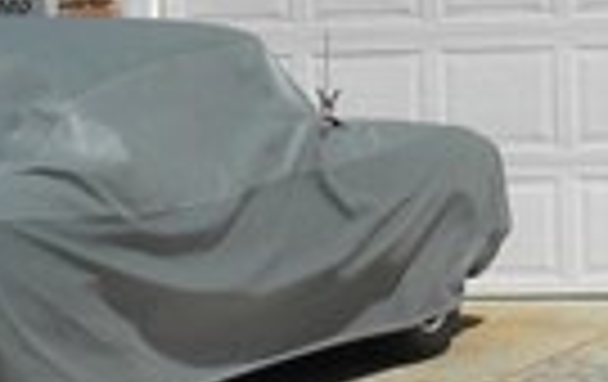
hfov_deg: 6.3
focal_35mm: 329
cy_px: -413
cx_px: 950
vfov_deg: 4.0
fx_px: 5463
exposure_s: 1/350
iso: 64
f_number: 6.3
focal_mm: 7.3
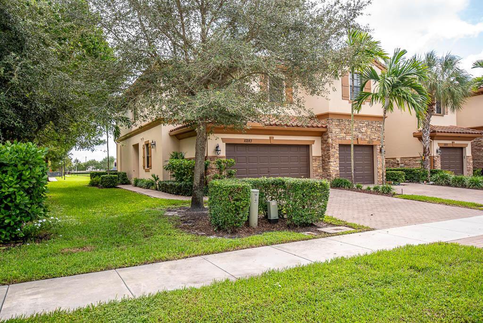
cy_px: 162
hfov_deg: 69.4
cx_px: 242
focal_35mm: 26
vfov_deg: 49.6
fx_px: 349
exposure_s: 1/400
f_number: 2.8
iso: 100
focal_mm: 26
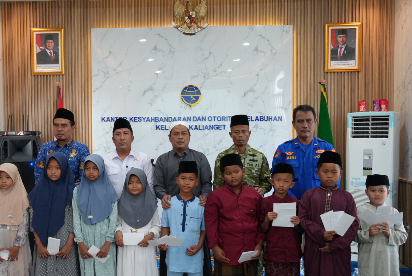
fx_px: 477
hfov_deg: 46.6
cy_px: 162
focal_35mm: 42
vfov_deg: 32.2
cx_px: 173
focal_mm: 23
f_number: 4
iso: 2500
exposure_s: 1/160
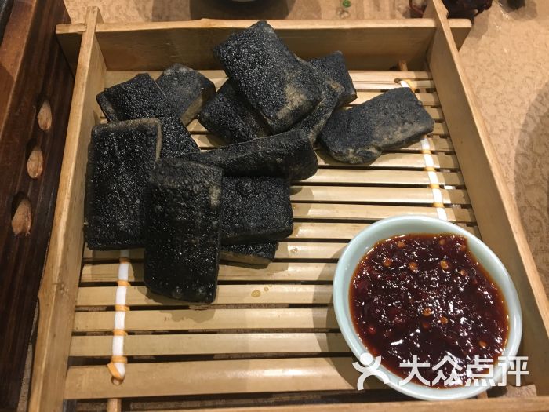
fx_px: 460
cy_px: 206
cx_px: 274
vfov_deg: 48.2
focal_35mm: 29
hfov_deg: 61.7
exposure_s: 1/33
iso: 200
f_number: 2.2
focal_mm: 4.15
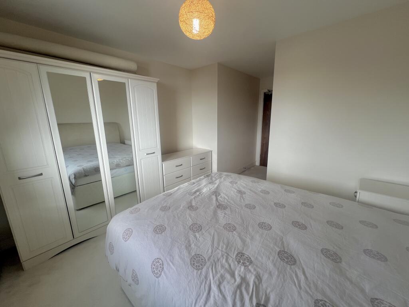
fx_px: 154
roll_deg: +0.7
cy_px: 154
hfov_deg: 106.2
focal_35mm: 13
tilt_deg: -12.6
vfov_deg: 89.9
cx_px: 204
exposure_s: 1/100
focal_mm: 1.57
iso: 64
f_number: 1.8
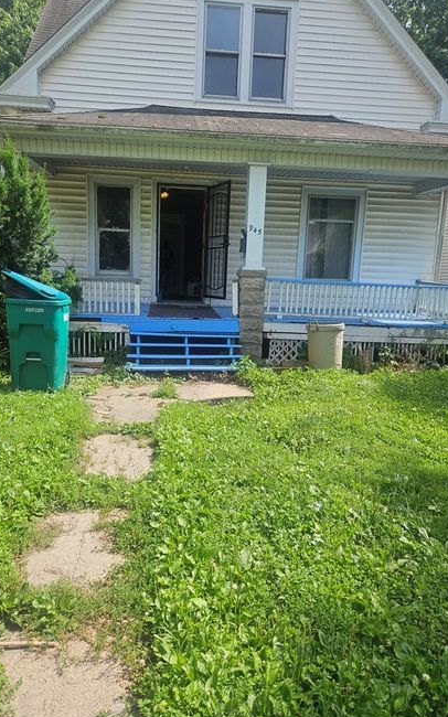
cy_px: 357
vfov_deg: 72.6
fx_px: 489
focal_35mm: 25
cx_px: 206
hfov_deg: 49.2
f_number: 1.8
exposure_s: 1/1361
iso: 40
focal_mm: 5.4
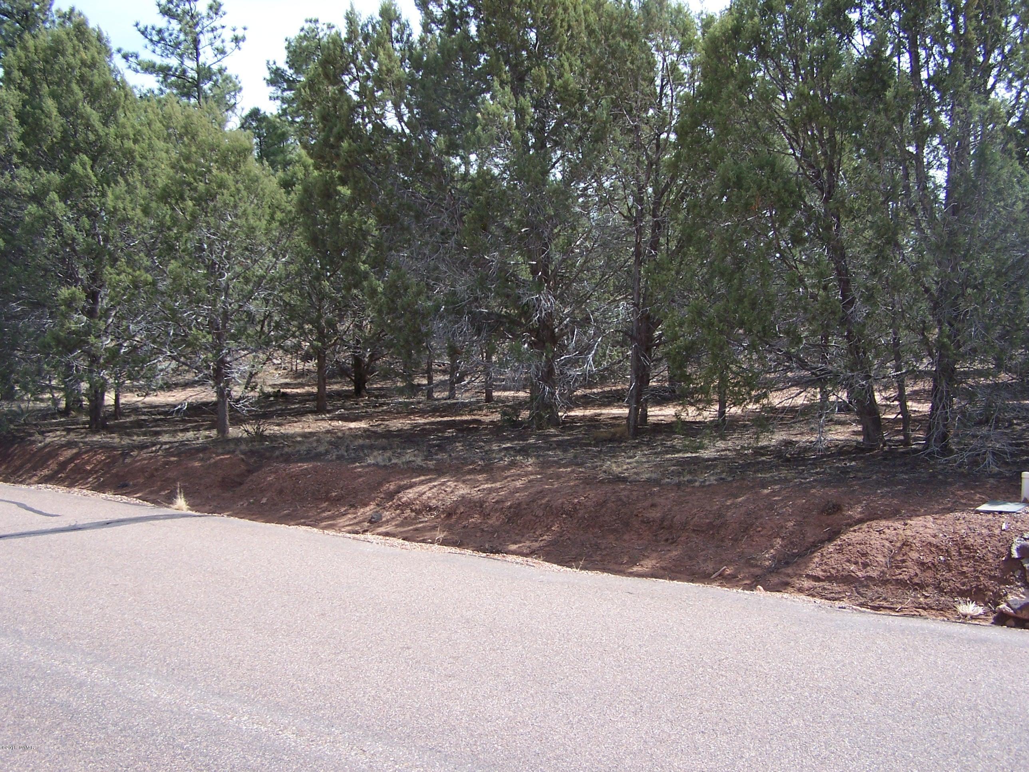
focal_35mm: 38
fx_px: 1130
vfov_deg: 37.7
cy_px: 386
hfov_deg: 49.0
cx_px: 514
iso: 80
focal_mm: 6.3
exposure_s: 1/500
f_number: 2.8
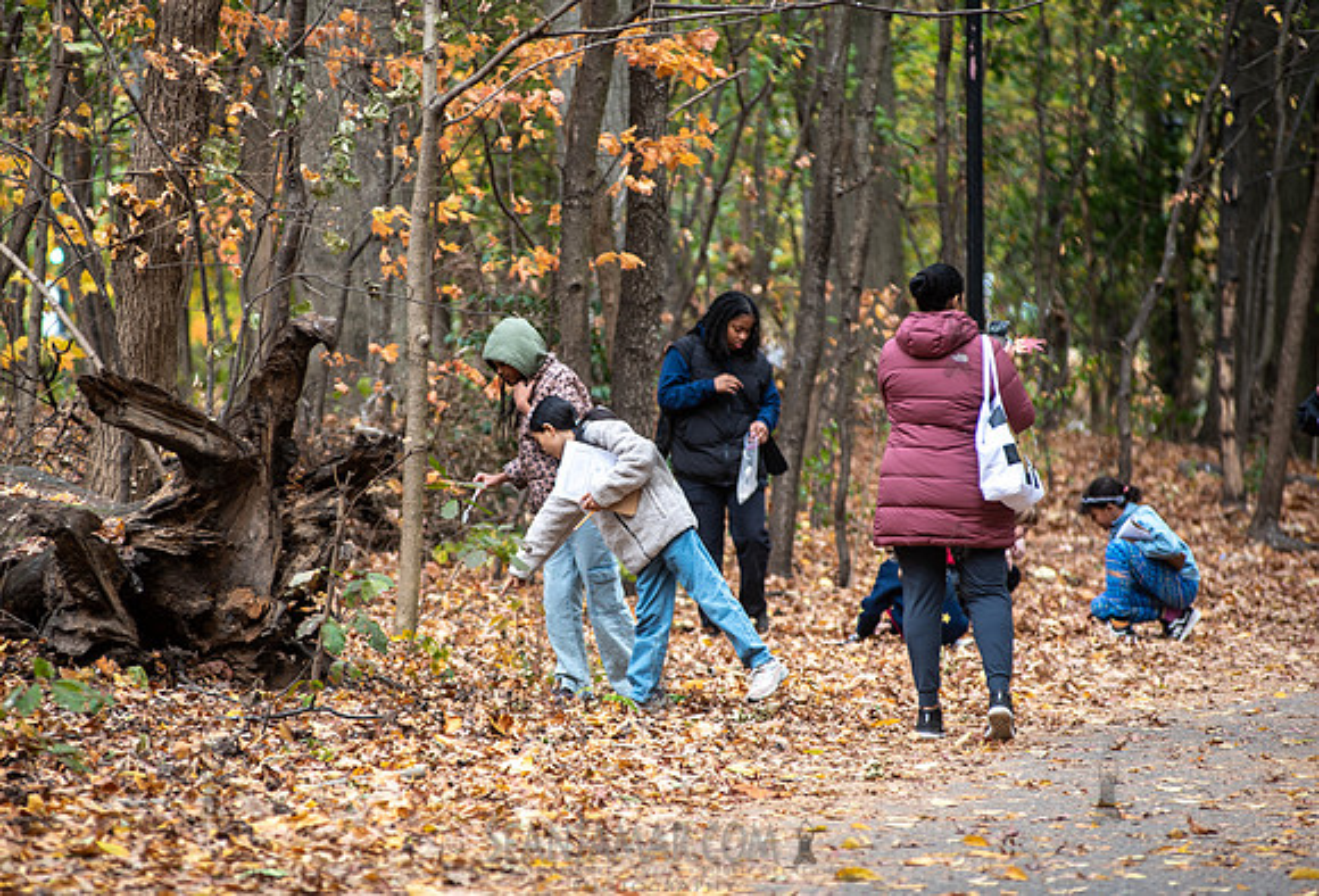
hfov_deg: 9.5
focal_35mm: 215
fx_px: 7935
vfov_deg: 6.5
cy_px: 477
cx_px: 605
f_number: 4
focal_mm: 200
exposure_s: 1/125
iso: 160
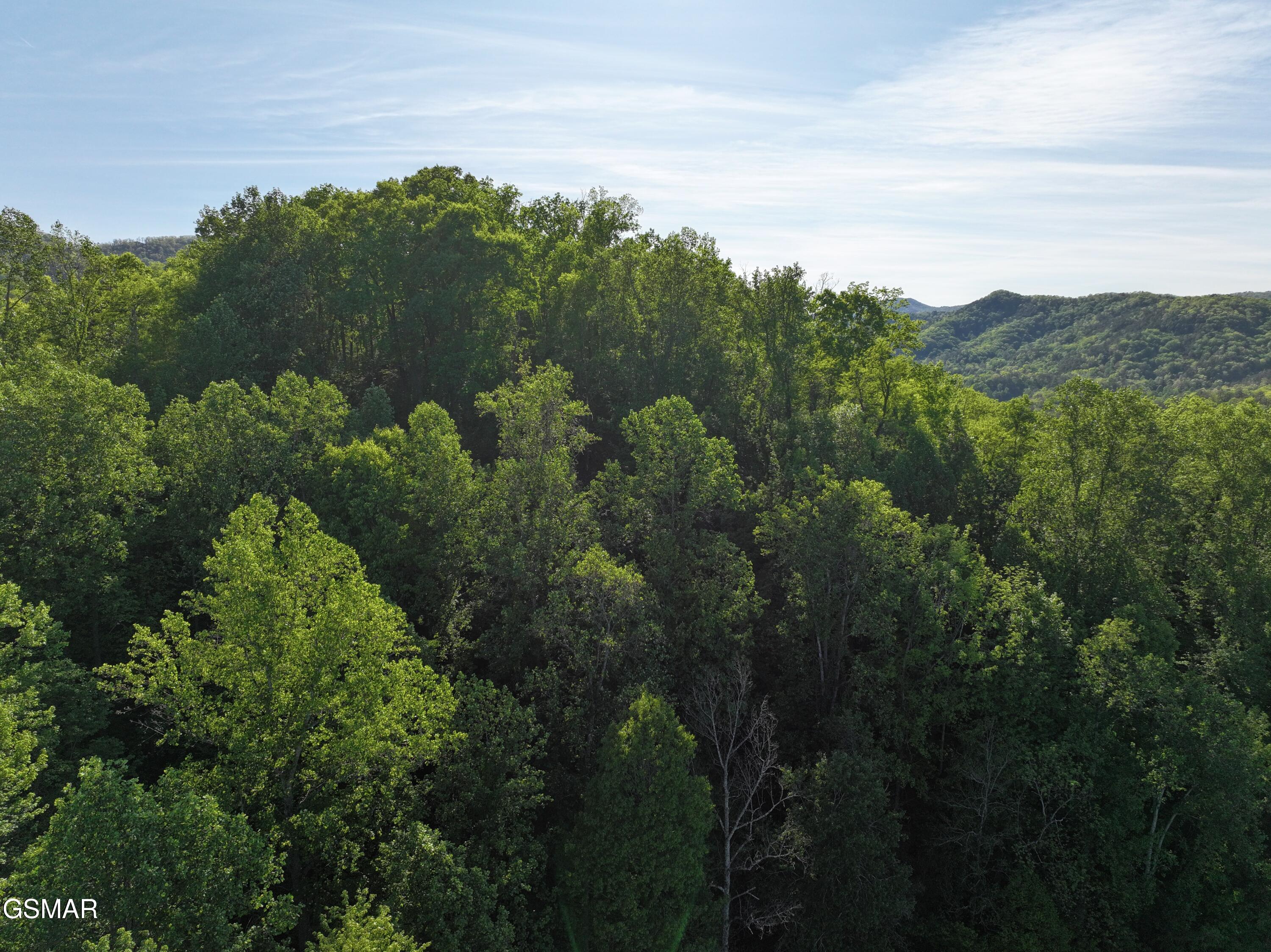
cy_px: 476
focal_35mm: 24
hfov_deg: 71.6
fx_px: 881
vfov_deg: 56.8
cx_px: 636
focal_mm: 12.29
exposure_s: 1/3200
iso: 190
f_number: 2.8
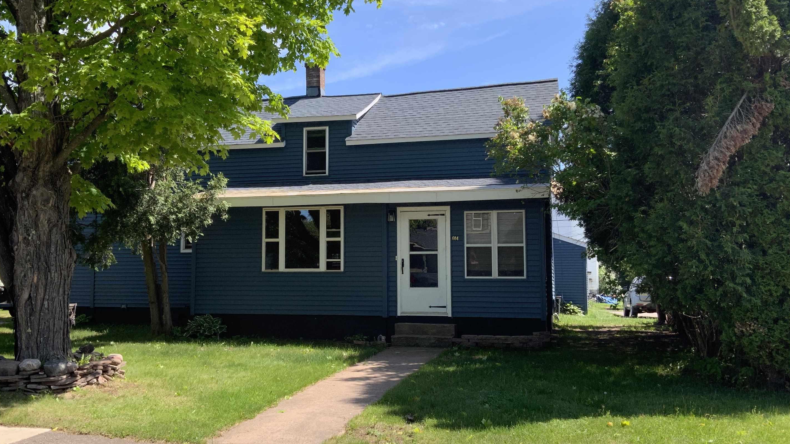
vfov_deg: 34.7
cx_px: 377
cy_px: 218
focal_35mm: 34
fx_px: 712
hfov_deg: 58.0
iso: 16
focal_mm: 3
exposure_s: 1/829
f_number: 1.8
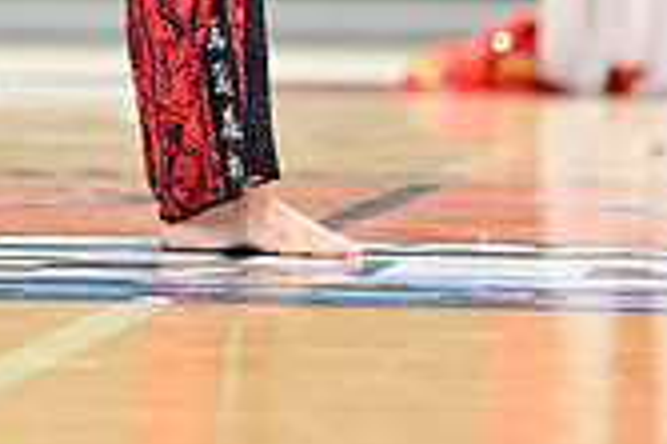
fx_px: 8366
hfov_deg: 4.5
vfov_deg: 3.0
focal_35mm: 452
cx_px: -224
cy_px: -256
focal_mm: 130
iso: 6400
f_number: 3.2
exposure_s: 1/1000
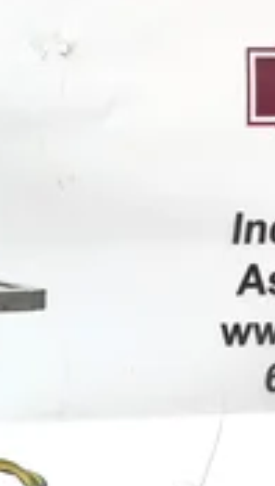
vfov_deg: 26.9
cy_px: 400
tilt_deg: -11.5
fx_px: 994
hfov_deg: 14.5
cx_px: -153
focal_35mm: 77
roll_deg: +0.1
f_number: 2.4
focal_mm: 3.3
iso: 40
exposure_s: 1/120
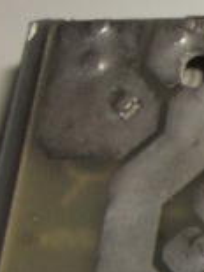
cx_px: 652
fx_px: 4273
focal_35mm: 543
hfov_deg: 2.7
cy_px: 118
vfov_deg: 3.7
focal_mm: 17.4
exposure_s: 1/640
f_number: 4.8
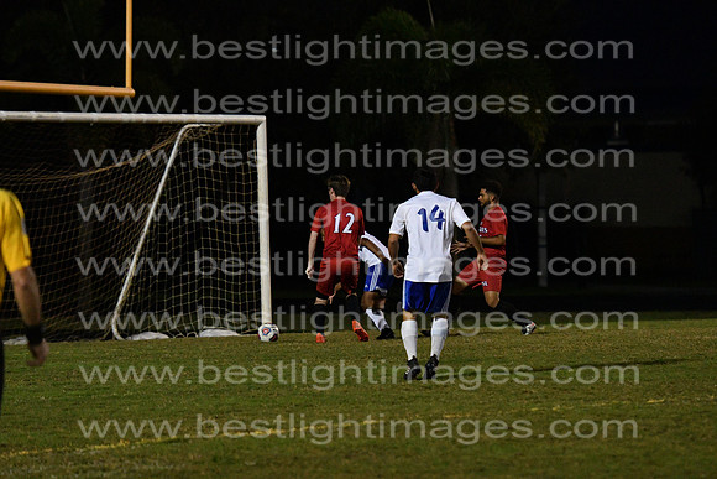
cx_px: 358
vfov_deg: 6.3
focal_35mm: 218
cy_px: 240
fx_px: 4333
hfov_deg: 9.5
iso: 6400
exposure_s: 1/1250
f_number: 4
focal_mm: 145
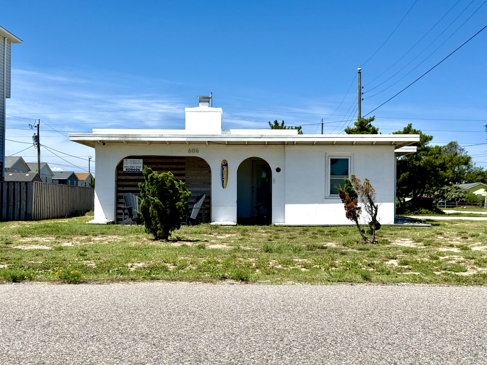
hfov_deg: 39.7
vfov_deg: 30.3
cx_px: 244
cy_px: 182
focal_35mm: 48
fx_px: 675
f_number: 1.78
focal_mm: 6.76
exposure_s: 1/7874
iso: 64
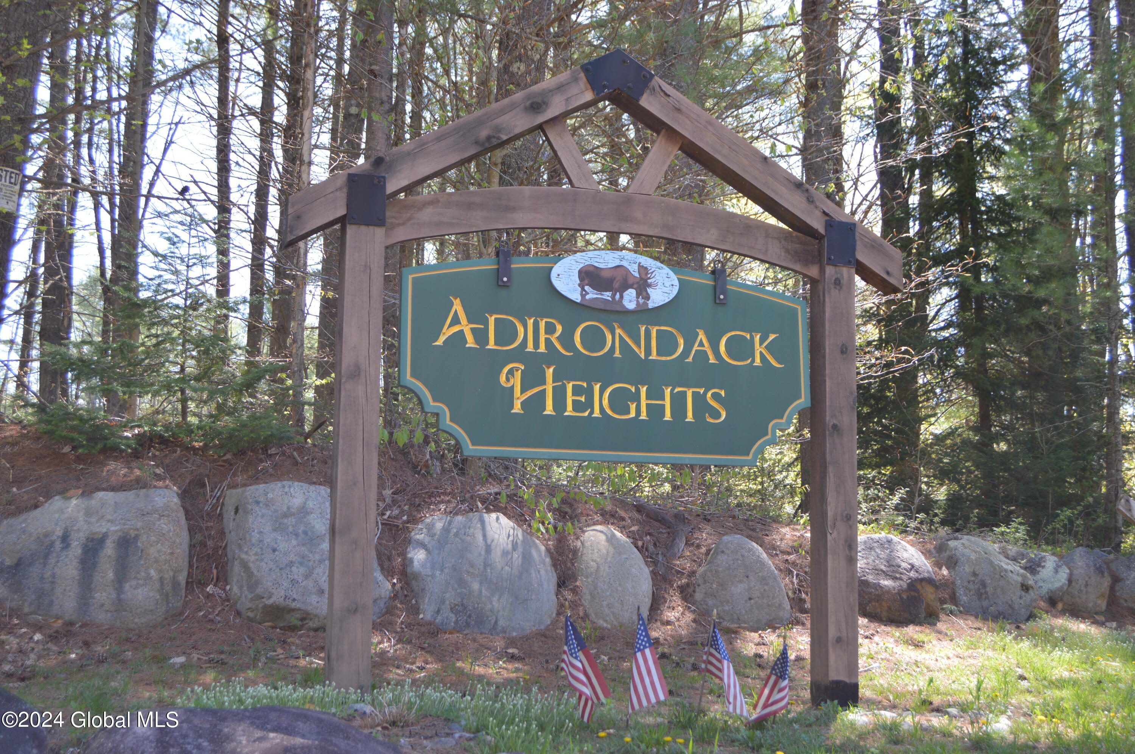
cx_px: 568
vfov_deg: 34.1
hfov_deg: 49.6
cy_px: 377
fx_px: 1228
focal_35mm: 39
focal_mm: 26
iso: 200
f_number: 5.6
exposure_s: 1/125
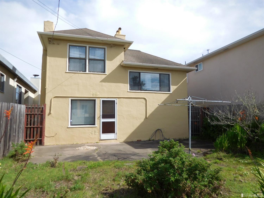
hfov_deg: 69.4
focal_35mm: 25
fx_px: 191
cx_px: 132
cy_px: 99
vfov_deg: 54.9
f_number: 3.3
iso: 125
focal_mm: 4.5
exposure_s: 1/1250
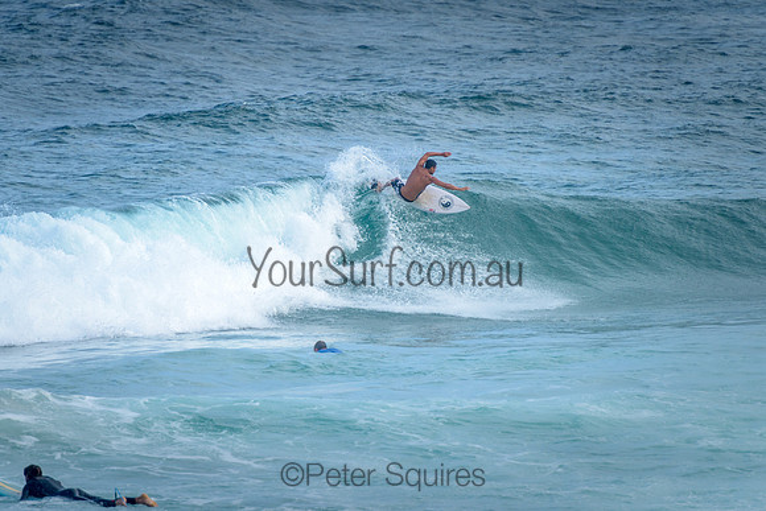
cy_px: 199
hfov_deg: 4.2
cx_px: 385
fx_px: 10441
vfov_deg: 2.8
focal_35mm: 491
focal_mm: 400
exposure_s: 1/1250
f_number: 5.6
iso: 320
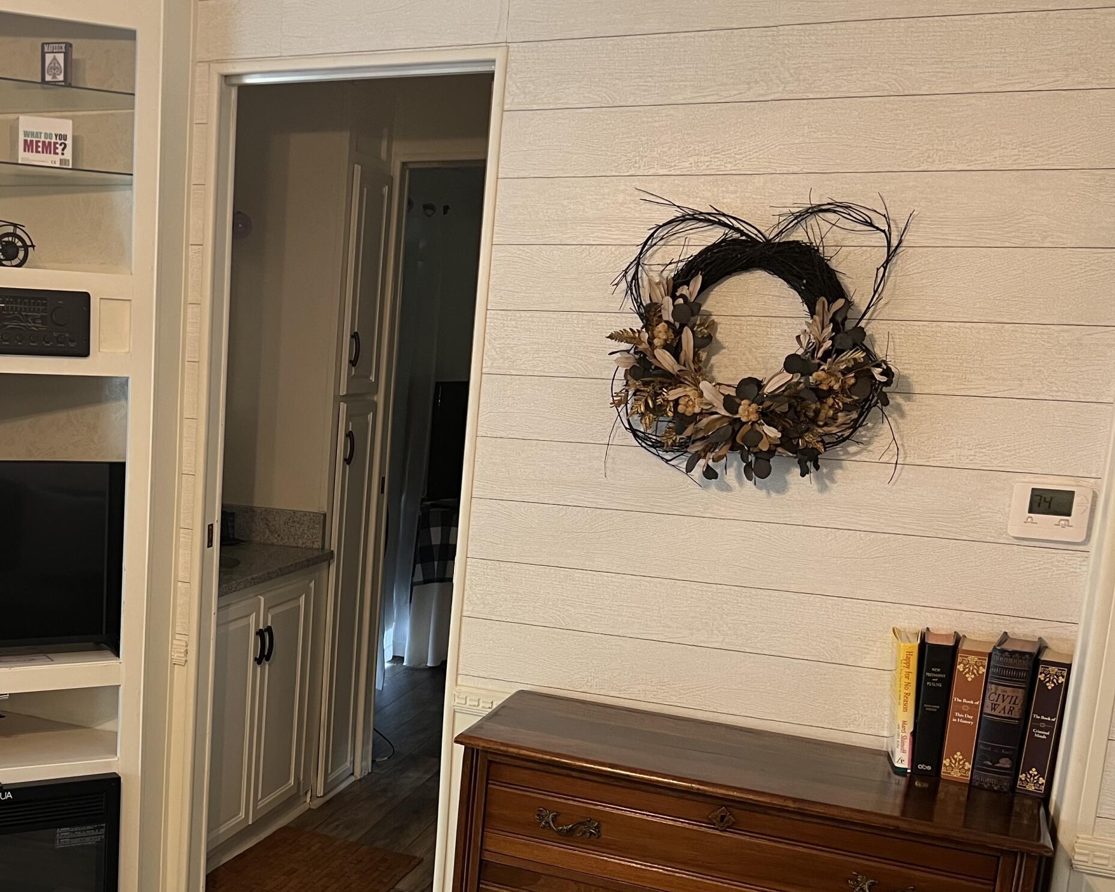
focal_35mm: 41
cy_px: 595
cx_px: 243
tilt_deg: -10.9
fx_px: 1353
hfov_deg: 43.0
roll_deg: -2.5
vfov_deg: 36.1
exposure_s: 1/60
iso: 125
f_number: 1.5
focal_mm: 5.7
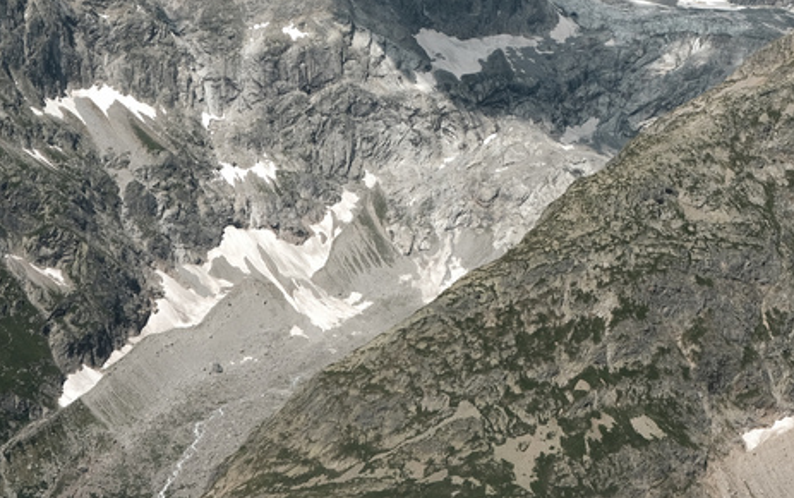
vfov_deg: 16.5
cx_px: 550
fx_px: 1667
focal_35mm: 77
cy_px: -40
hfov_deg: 26.6
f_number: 5.6
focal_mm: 23
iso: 160
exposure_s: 1/1000
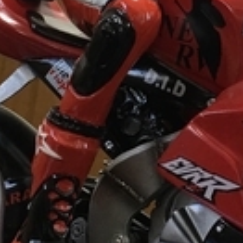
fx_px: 1239
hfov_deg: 11.1
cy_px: 96
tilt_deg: +7.1
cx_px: 250
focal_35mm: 156
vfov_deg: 11.2
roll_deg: -7.9
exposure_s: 1/15
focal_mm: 4.15
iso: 32
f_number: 2.2
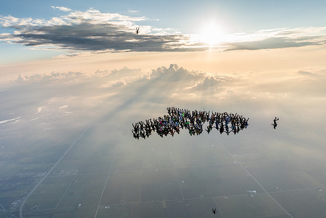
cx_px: 163
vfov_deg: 42.4
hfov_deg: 60.3
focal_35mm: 31
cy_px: 109
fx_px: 280
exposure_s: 1/1600
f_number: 4.5
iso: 500
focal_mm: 28
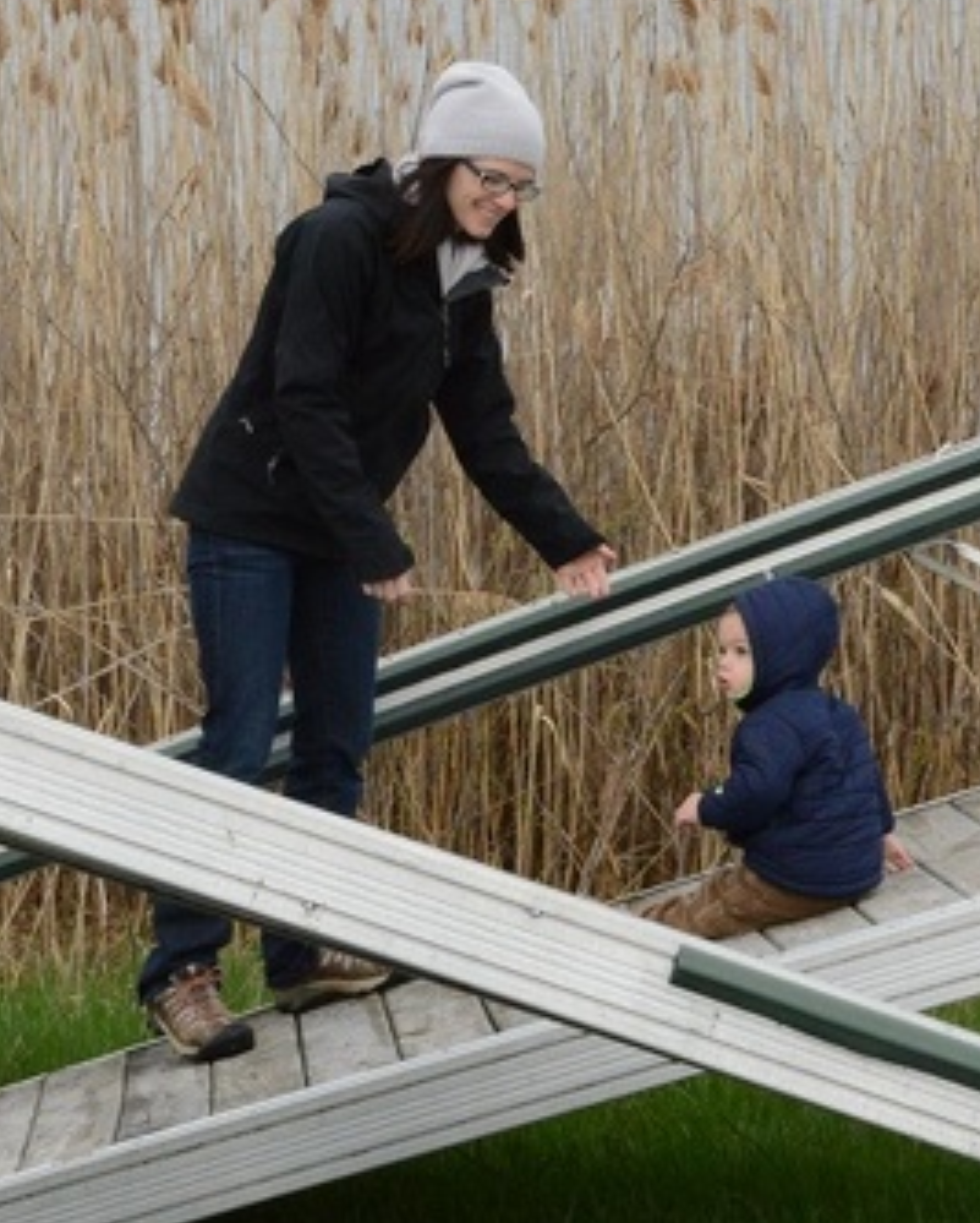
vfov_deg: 13.3
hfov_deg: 10.7
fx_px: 5250
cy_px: 499
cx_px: 672
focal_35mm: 145
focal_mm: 65
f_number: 16
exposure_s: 1/1000
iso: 5000
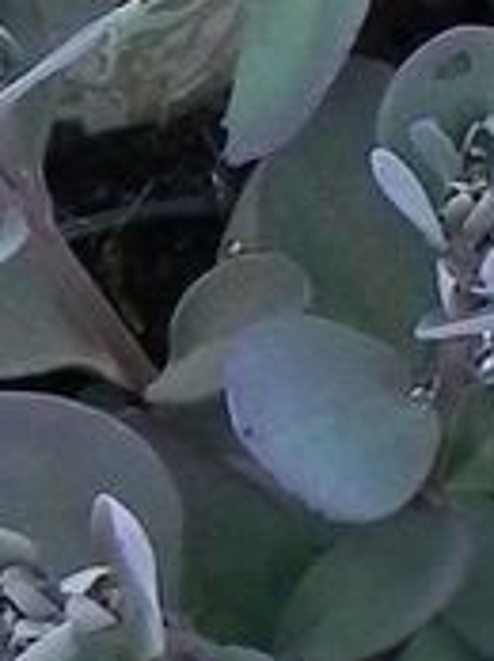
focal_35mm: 189
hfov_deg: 7.8
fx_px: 3605
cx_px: 500
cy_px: -11
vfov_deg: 10.4
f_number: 3.5
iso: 160
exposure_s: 1/25
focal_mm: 7.3
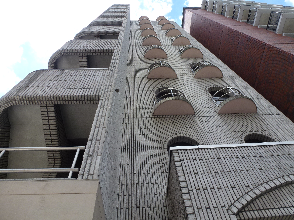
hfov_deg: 71.6
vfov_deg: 56.8
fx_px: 204
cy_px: 110
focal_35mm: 24
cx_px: 147
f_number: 4
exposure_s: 1/400
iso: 100
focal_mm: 4.3
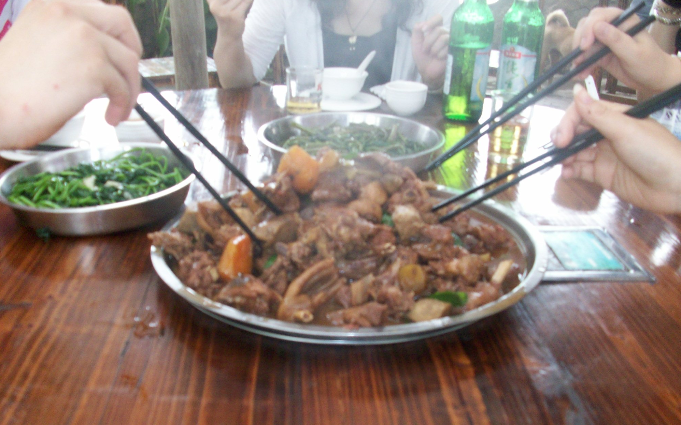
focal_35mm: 37
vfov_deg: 34.4
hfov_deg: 52.7
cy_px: 247
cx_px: 341
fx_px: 687
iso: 160
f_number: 2.8
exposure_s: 1/80.1
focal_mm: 5.7
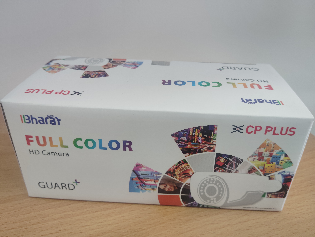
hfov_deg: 63.4
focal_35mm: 28
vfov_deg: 49.9
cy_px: 118
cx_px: 158
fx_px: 255
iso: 338
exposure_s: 1/100
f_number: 1.8
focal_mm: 4.22
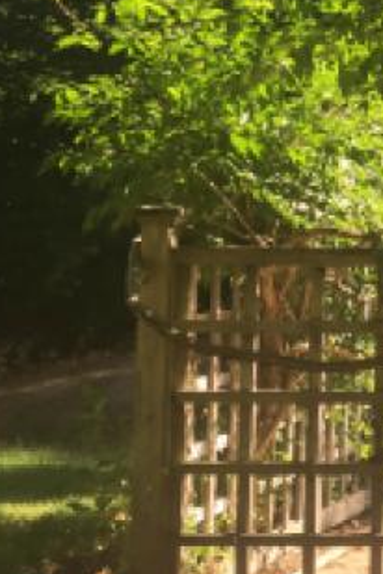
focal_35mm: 100
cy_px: 179
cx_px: 870
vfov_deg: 20.3
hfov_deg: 11.6
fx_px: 1596
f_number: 2.2
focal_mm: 4.15
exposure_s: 1/501
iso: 32
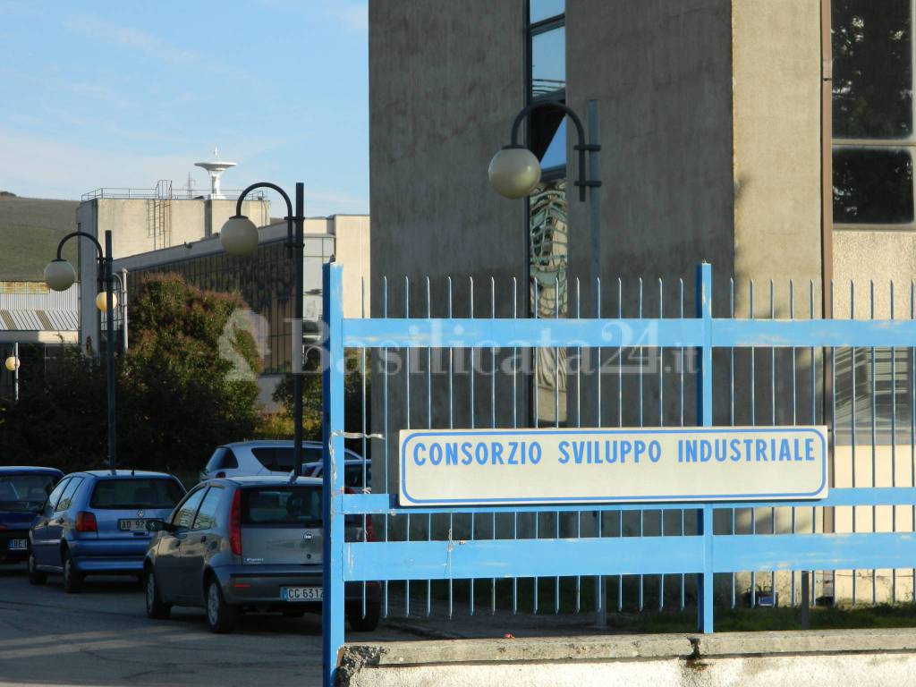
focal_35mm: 129
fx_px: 3414
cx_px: 458
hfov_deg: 15.3
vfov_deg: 11.5
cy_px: 344
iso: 80
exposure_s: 1/320
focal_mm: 23.2
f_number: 4.7
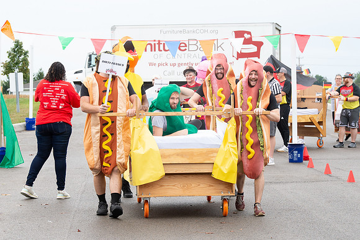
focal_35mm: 128
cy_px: 128
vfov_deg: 10.7
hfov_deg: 16.0
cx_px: 181
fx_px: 1284
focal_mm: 112
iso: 640
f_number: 10
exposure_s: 1/160
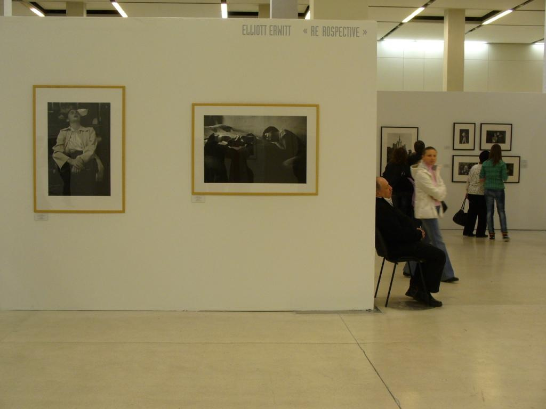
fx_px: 757
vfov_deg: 30.3
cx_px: 273
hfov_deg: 39.7
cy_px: 204
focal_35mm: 48
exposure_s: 1/30
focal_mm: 7.9
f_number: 3
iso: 100
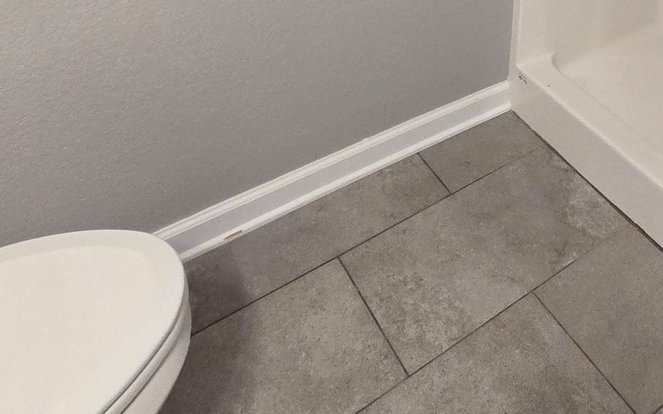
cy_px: -189
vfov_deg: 27.0
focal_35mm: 35
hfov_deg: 53.5
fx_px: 632
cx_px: 473
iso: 400
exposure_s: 1/60
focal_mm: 2.2
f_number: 2.2
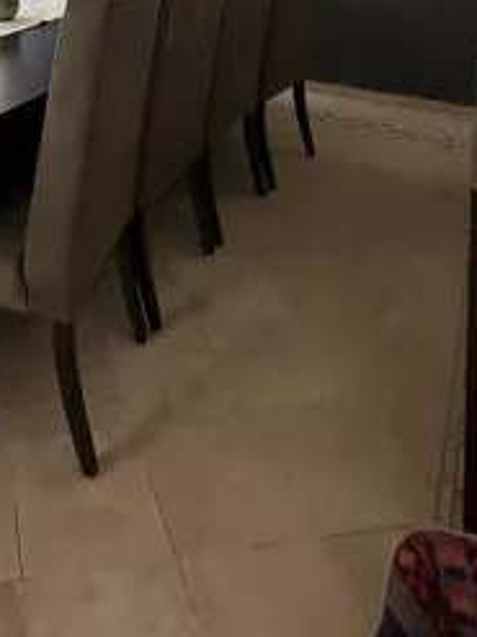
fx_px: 625
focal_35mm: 34
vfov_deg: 41.9
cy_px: -75
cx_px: 13
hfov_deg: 37.8
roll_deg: +0.4
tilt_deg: -3.1
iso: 125
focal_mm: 2.22
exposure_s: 1/99
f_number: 2.2
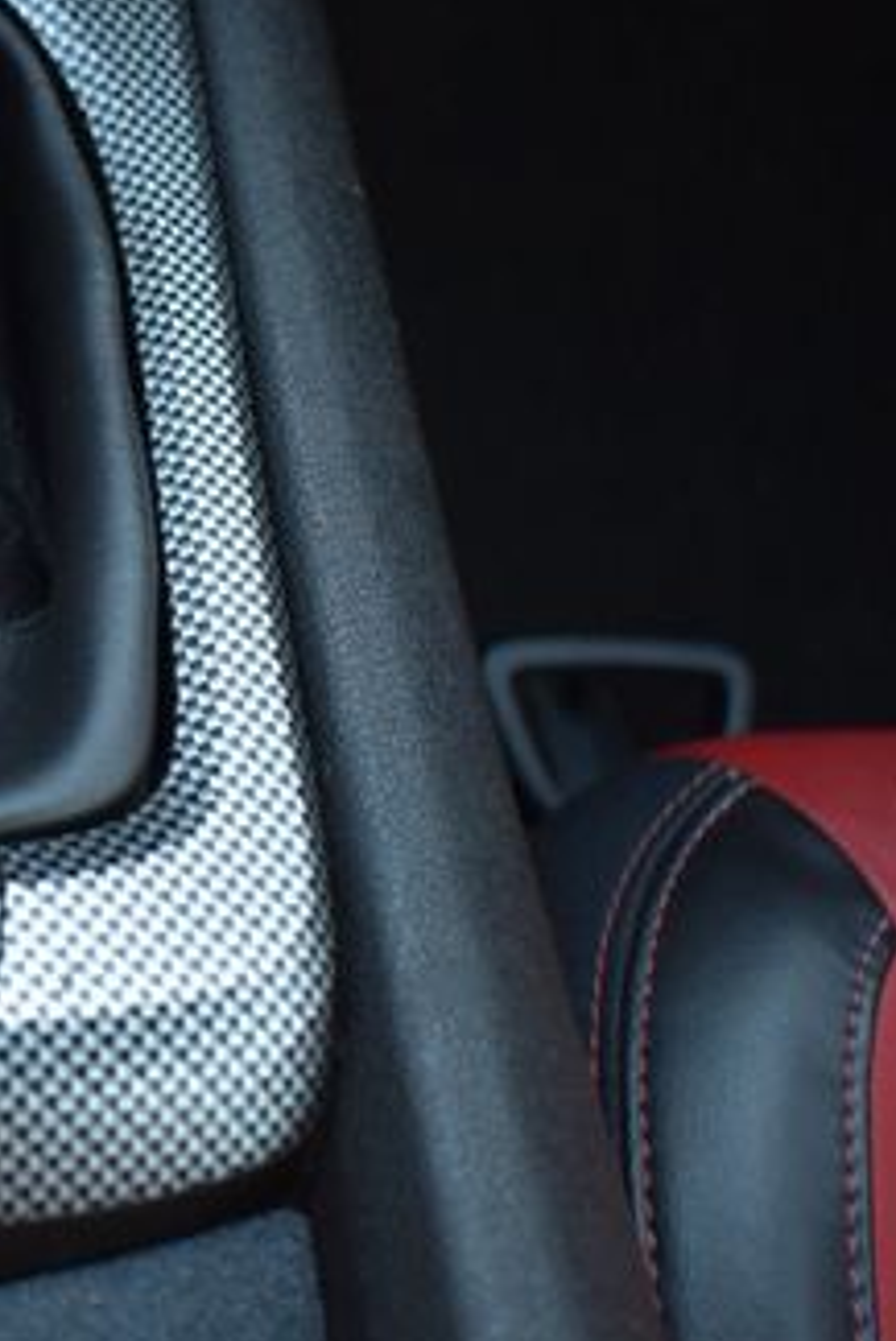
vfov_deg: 33.9
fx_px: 2200
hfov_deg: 21.6
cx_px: -136
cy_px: 664
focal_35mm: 59
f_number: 4
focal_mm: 20
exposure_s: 1/15
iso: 1600
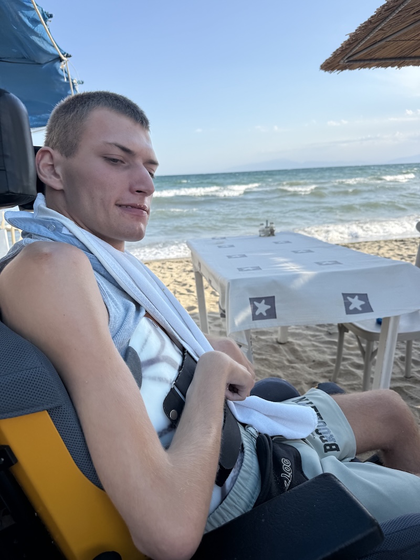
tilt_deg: -14.7
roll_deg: +2.8
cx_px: 210
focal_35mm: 24
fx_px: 388
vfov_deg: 71.6
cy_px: 280
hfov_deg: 56.8
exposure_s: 1/2000
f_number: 1.78
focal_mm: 6.76
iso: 80
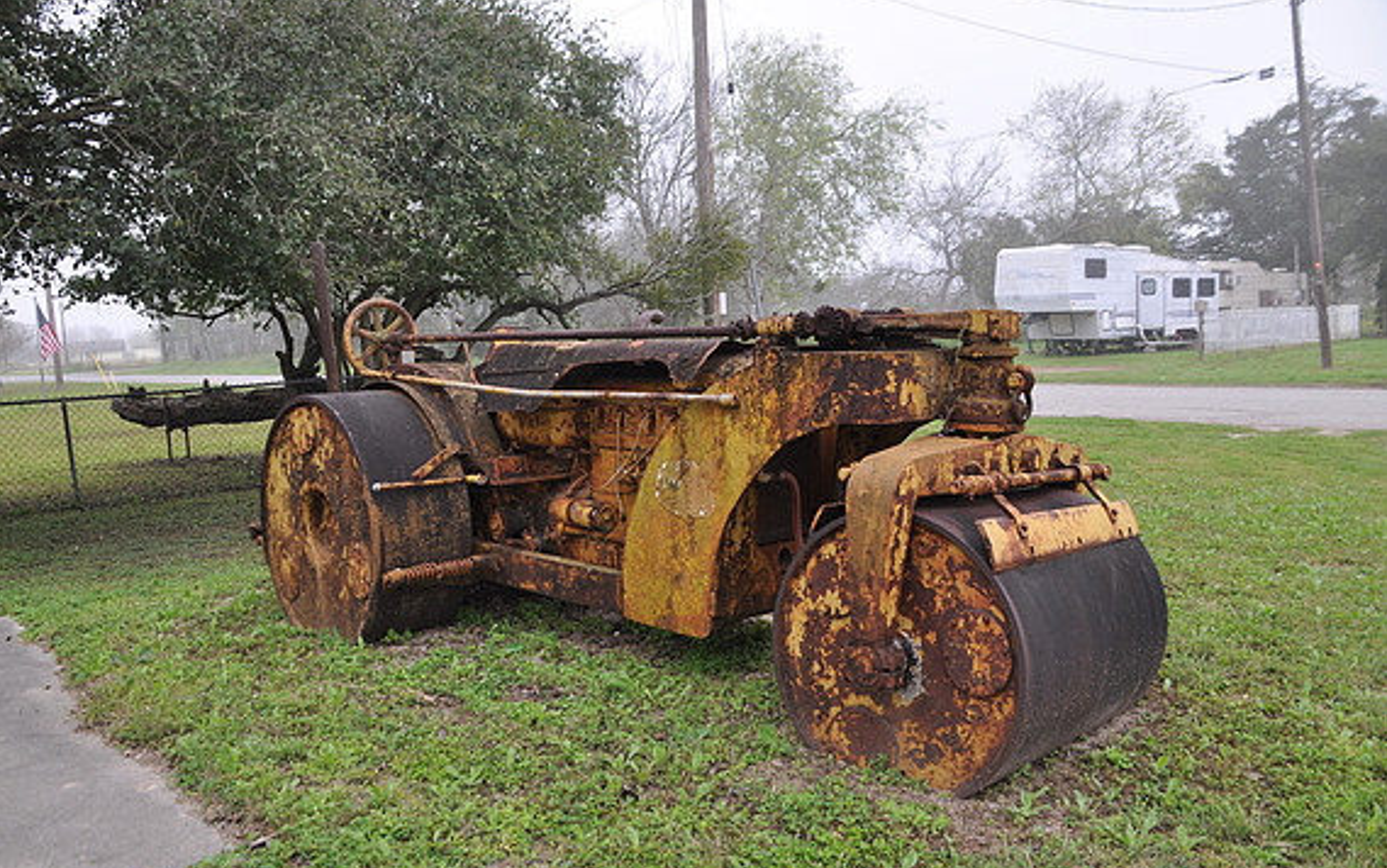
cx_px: 685
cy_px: 418
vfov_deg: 44.6
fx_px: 1059
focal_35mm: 28
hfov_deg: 66.5
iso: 200
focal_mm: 18
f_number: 6.3
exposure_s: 1/40
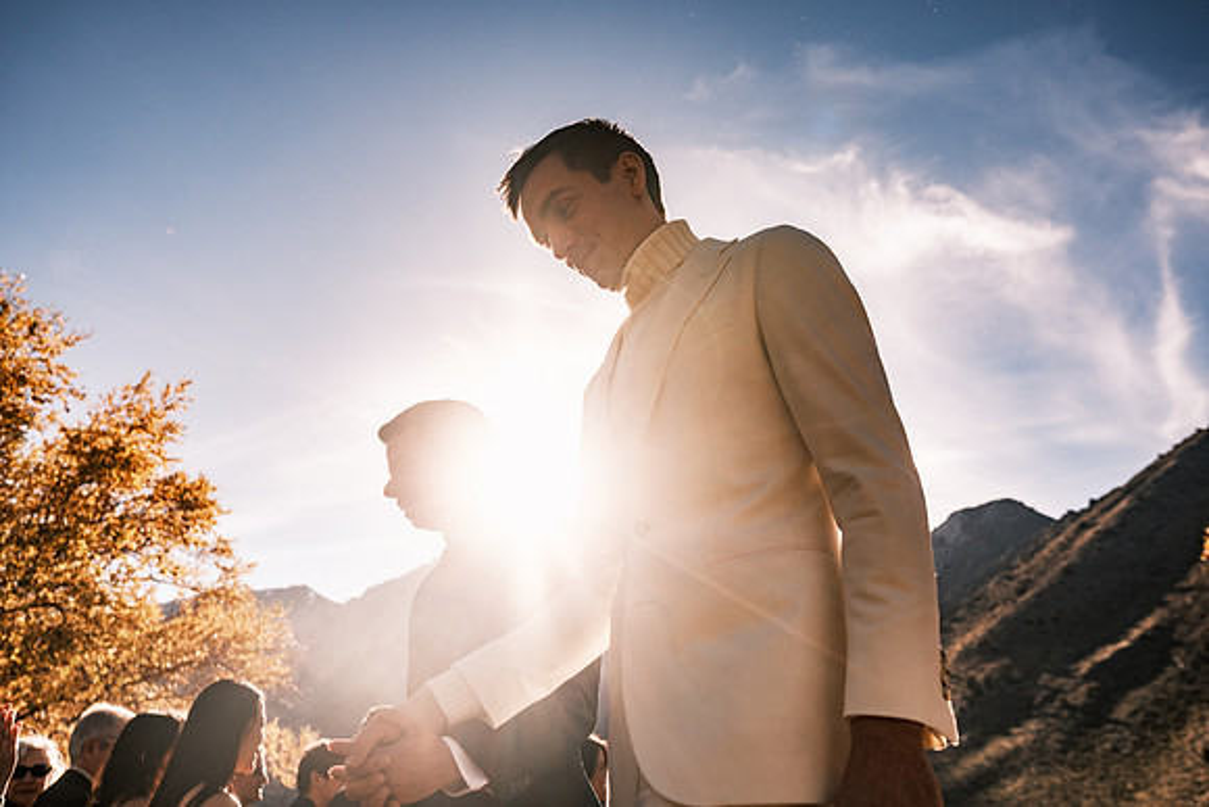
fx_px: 907
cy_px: 404
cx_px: 604
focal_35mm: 27
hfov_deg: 67.4
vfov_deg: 48.0
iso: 125
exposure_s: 1/3800
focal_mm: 18
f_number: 2.5
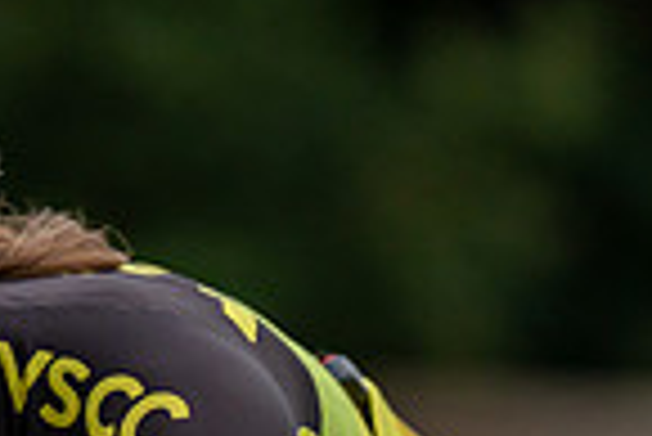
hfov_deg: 2.7
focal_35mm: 752
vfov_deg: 1.8
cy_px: 753
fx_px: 13633
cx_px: -36
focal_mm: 188
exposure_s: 1/640
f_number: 3.2
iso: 1000
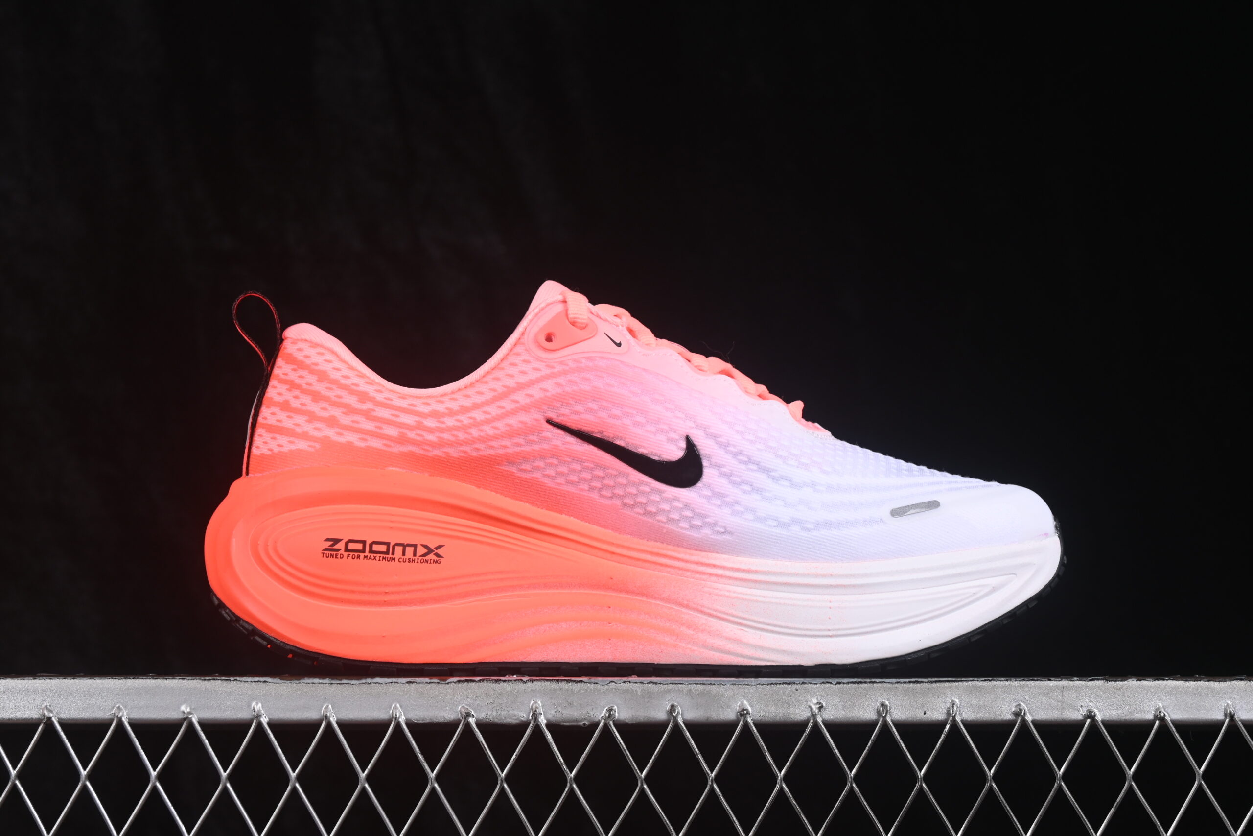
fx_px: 2610
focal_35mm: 75
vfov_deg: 18.2
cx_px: 626
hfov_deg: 27.0
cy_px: 418
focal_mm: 50
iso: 160
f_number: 8
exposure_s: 1/80
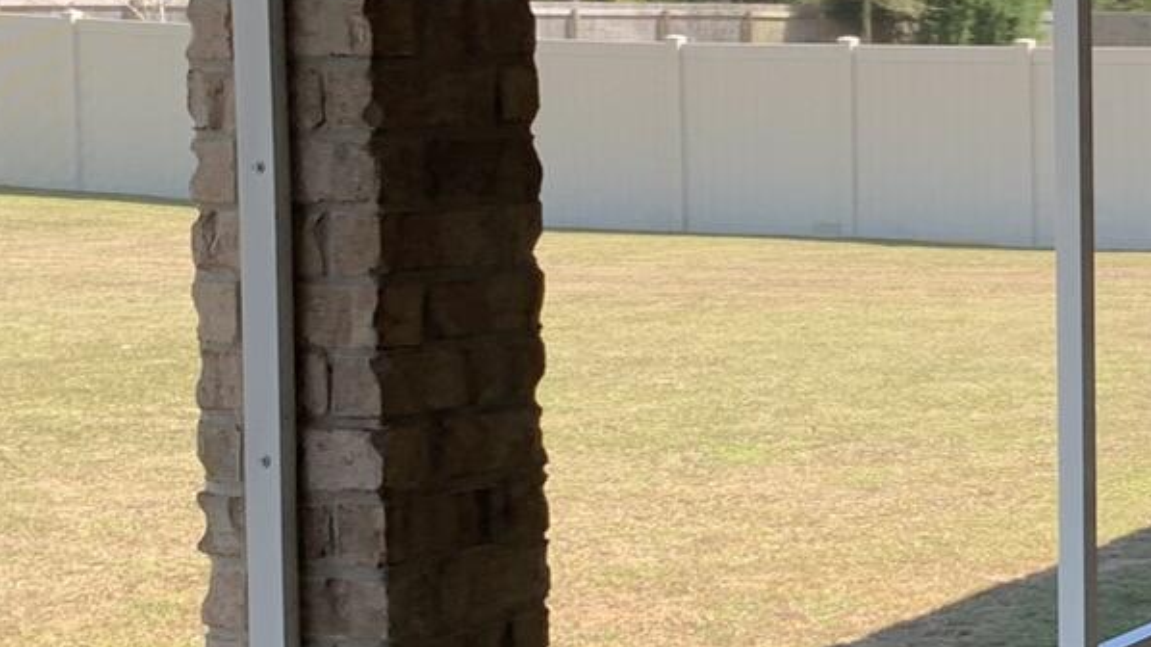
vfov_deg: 12.5
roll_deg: -1.1
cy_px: 220
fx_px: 2960
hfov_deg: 20.5
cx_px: 1405
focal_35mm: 97
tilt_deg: +0.9
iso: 25
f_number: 1.8
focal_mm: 4.25
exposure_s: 1/122
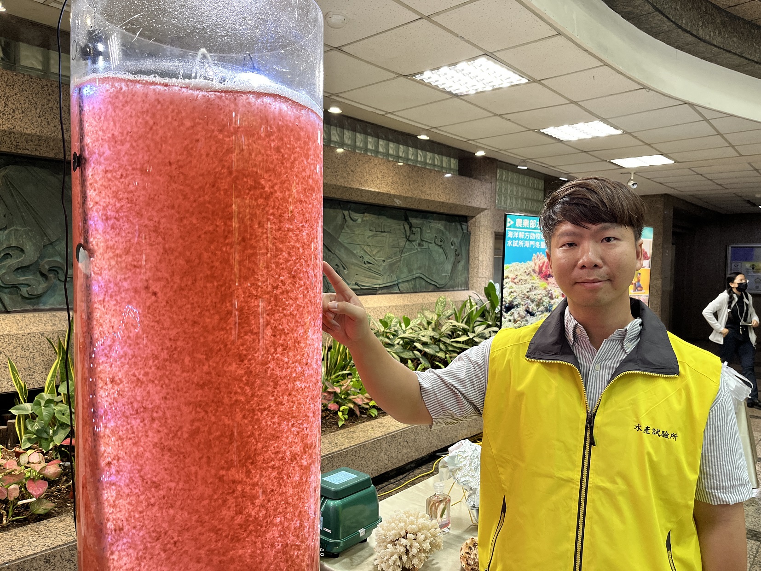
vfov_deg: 53.1
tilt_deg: -2.8
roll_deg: -1.0
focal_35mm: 26
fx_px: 572
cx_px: 380
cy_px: 286
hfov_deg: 67.3
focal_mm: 5.1
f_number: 1.6
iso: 125
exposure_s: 1/60
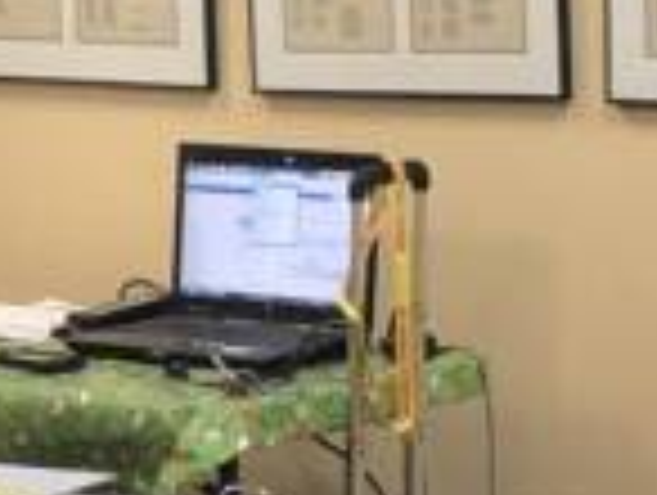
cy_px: 549
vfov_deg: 6.6
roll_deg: +1.9
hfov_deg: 8.8
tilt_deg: -11.2
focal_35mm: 224
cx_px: 230
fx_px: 4258
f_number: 1.8
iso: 50
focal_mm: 4
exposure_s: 1/15
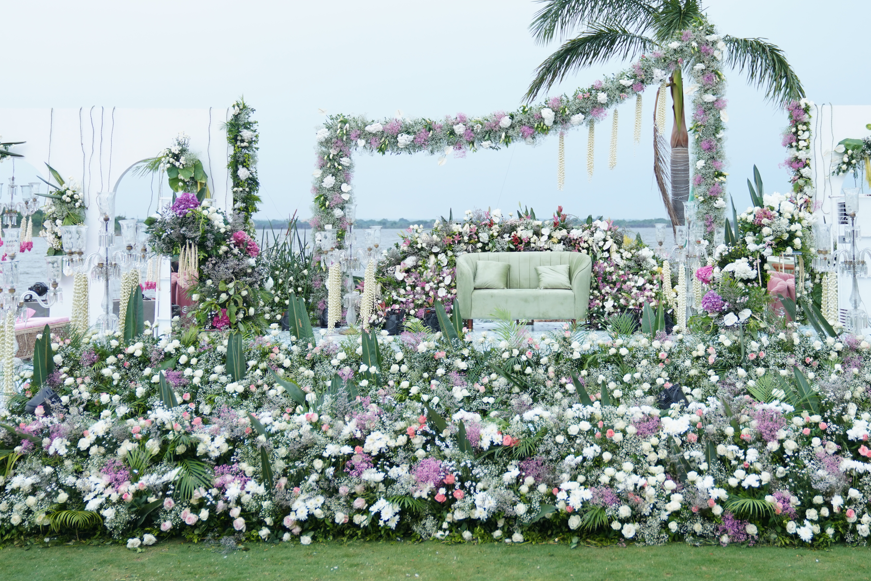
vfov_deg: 26.2
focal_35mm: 51
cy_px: 161
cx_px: 514
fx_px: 1234
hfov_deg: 38.7
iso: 500
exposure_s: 1/400
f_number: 2.8
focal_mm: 34
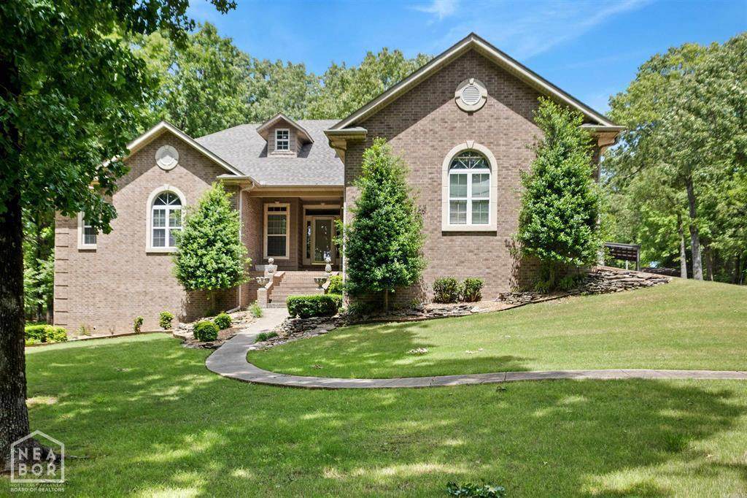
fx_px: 726
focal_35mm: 35
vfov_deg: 37.8
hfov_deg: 54.4
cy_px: 249
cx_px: 374
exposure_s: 1/2500
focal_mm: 35
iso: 1250
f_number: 5.6
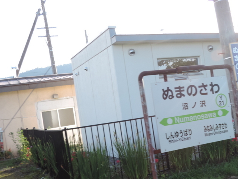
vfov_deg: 32.8
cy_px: 108
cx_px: 145
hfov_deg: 42.7
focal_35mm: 44
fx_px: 303
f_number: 3.3
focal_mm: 6.2
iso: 80
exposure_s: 1/125
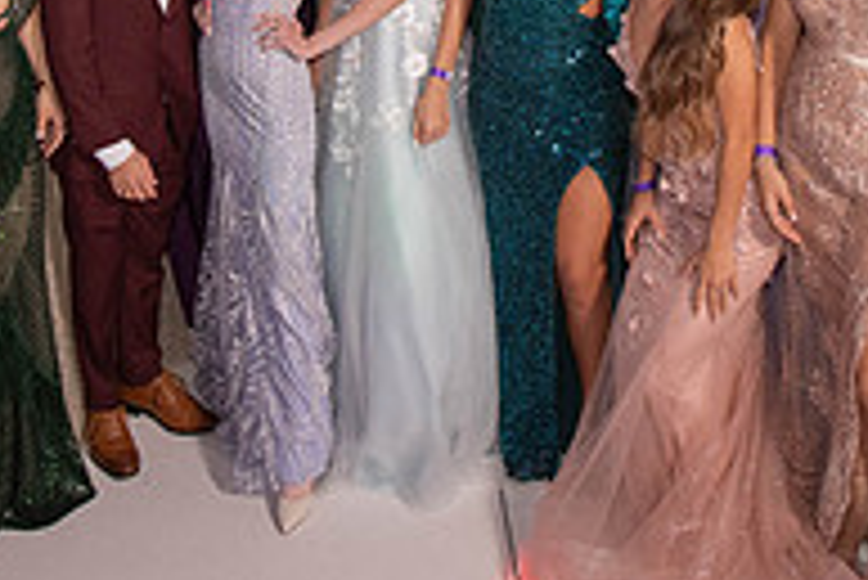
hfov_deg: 26.9
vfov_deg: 16.6
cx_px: 351
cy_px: -281
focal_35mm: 75
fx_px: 1810
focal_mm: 24
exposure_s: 1/60
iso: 1250
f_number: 5
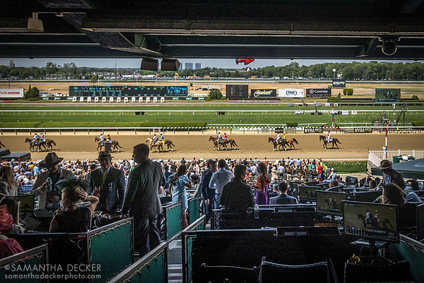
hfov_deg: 56.0
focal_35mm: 33
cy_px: 89
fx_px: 387
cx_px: 290
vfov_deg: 39.6
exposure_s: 1/800
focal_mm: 9
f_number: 4.5
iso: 100
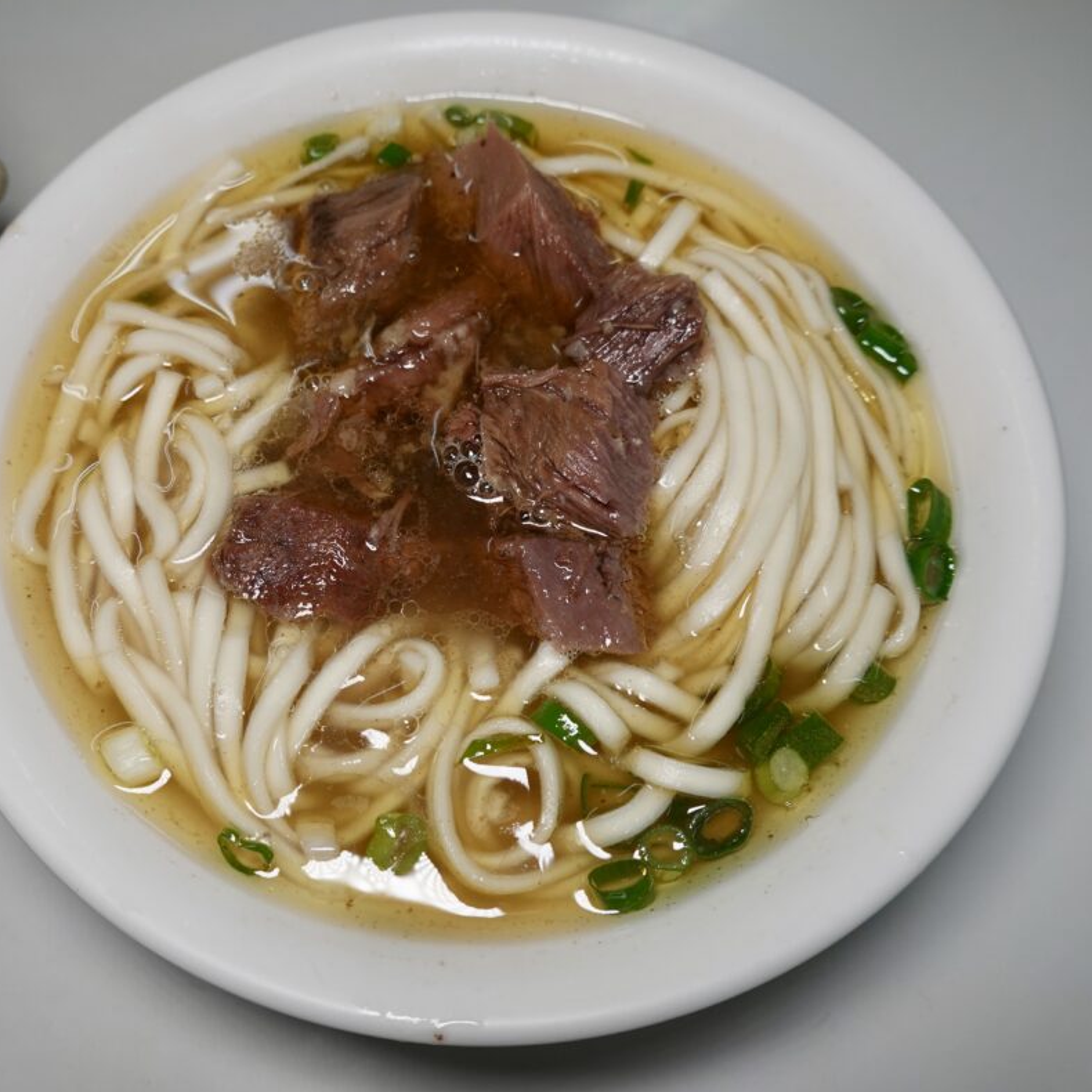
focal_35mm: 31
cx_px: 444
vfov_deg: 52.5
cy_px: 542
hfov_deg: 52.2
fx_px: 1106
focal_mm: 9
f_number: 2.8
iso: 100
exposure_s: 1/80
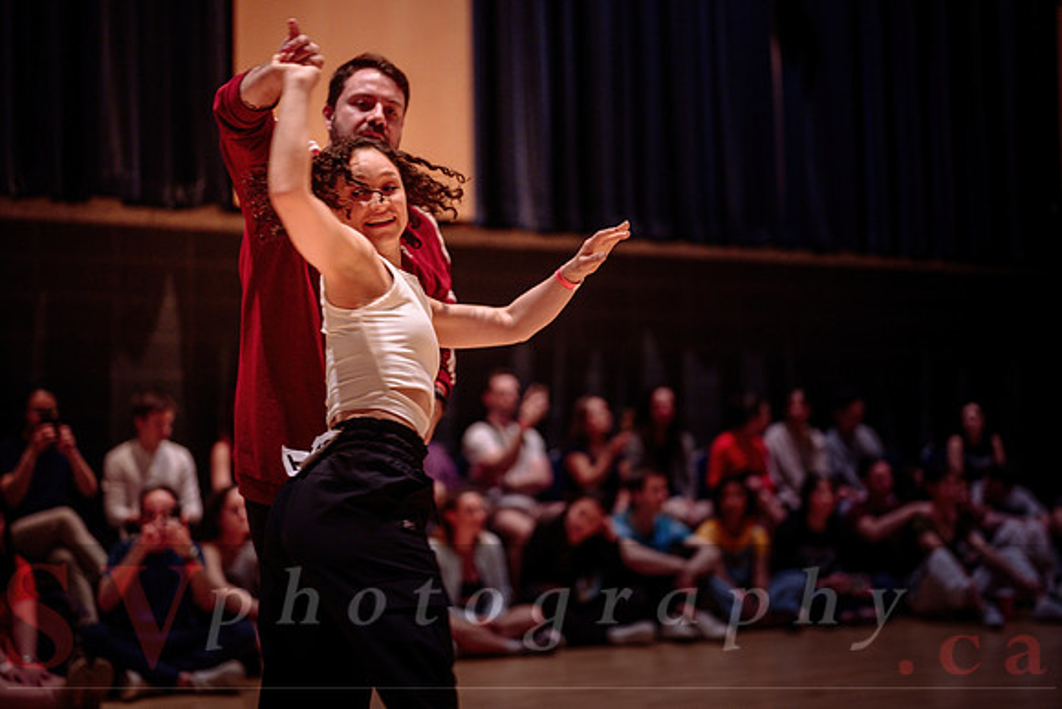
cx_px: 531
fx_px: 1597
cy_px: 325
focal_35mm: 54
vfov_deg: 25.0
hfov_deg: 36.8
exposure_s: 1/320
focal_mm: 50
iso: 1600
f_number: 1.2
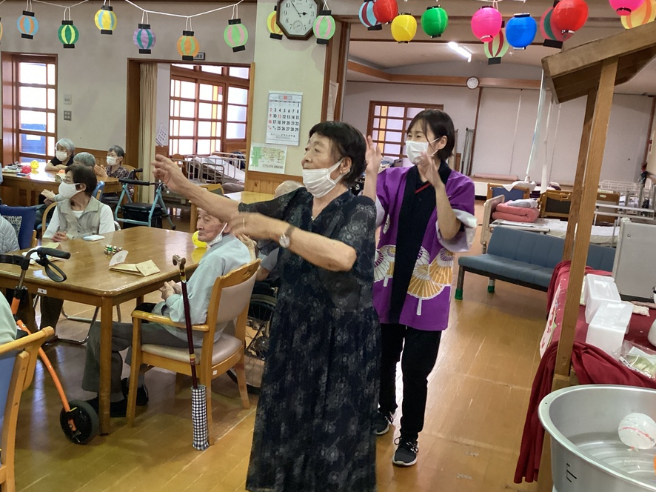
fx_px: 663
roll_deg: -5.2
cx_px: 295
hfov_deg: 52.6
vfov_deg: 40.7
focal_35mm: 35
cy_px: 245
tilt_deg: -10.7
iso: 400
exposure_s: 1/60
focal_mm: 3.3
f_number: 2.4
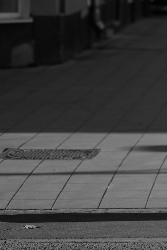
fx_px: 1960
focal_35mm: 282
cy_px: 144
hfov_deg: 4.8
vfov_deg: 7.3
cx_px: -99
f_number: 2.2
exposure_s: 1/6400
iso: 125
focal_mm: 85
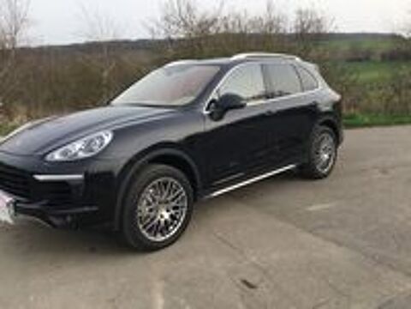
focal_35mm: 31
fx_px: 368
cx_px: 206
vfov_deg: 45.4
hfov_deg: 58.4
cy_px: 154
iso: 25
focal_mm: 3.3
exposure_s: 1/370
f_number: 2.4
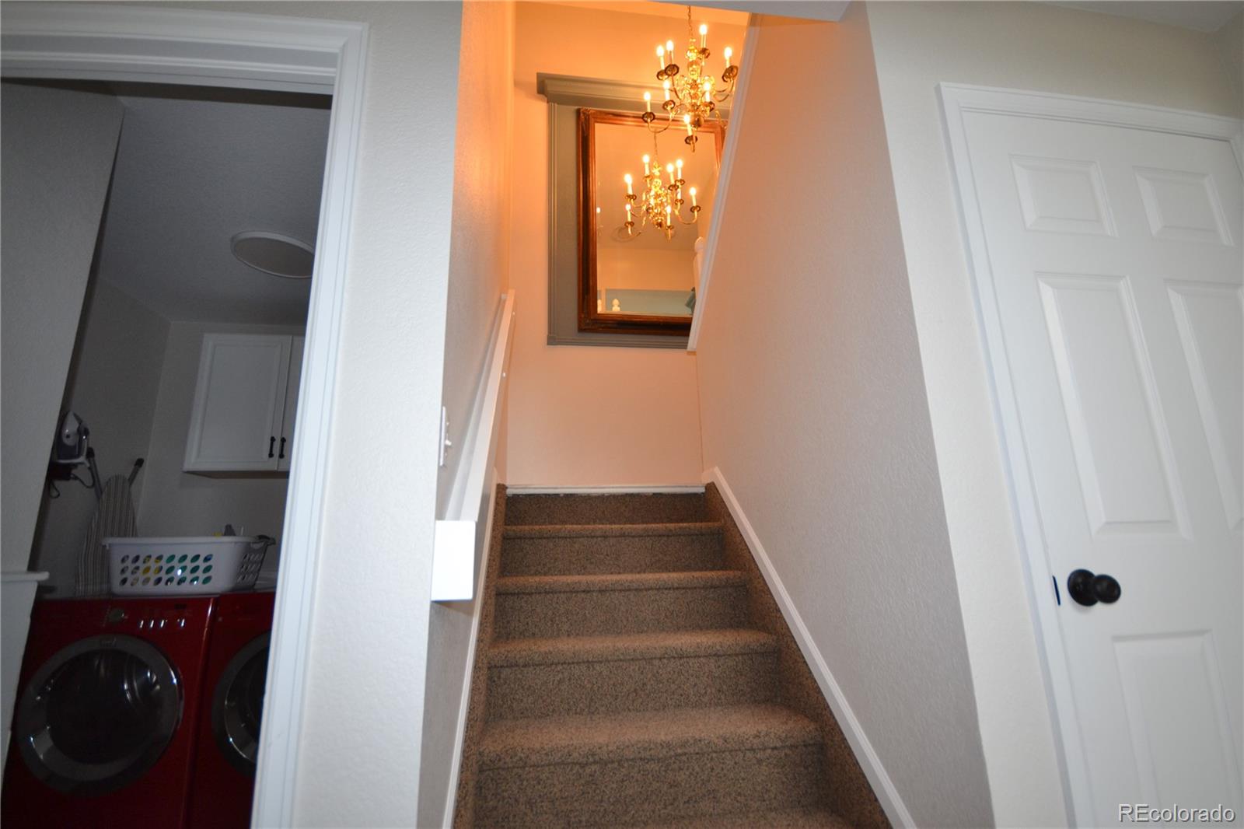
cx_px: 622
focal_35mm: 15
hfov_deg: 100.4
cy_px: 414
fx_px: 518
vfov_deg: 77.3
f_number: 4
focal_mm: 10
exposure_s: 1/60
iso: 560
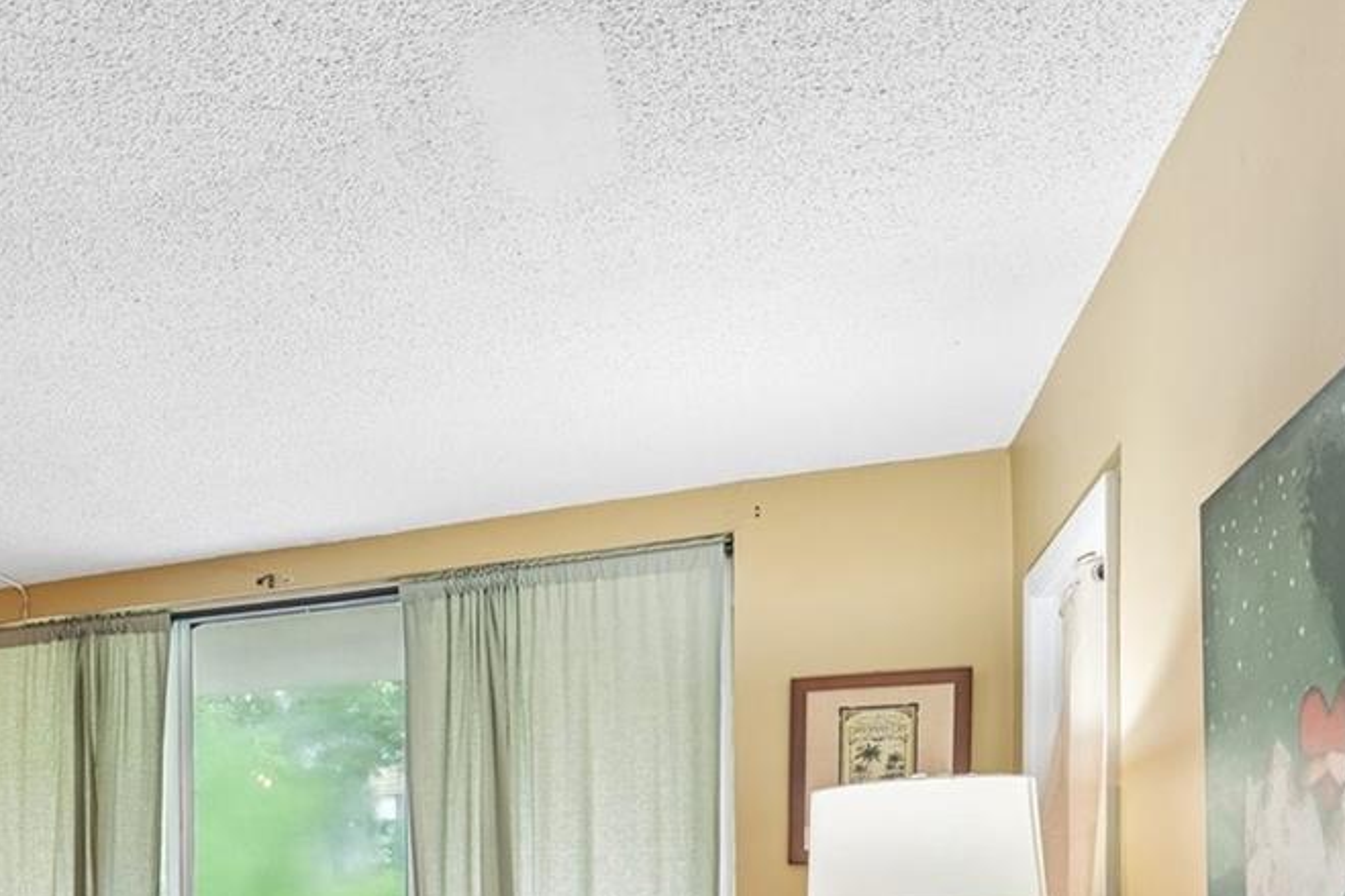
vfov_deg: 34.3
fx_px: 1270
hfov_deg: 47.0
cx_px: 16
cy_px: 951
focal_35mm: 34
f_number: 11
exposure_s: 1/2.5
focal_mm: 14
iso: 320
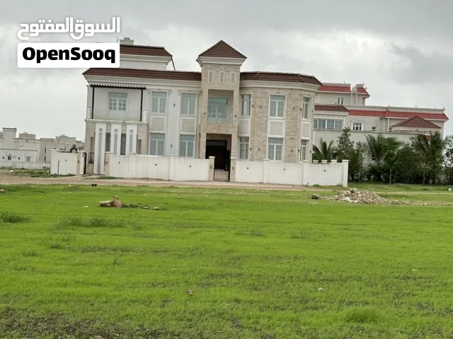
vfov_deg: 30.3
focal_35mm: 48
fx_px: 628
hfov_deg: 39.7
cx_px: 226
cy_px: 170
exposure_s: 1/2358
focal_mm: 6.86
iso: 64
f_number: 1.78
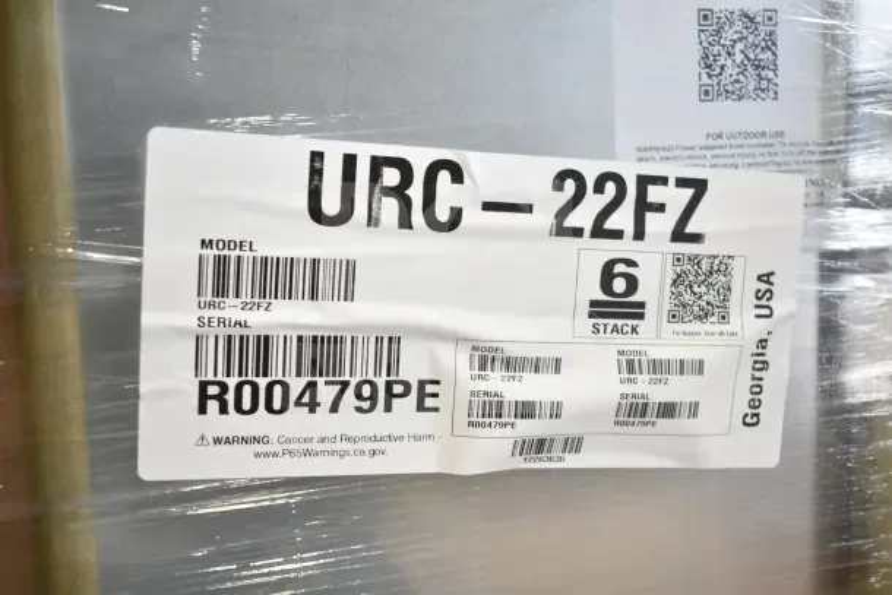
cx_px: 446
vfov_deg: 30.9
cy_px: 298
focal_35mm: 44
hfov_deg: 45.0
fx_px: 1078
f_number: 4.2
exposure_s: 1/60
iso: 200
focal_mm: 29
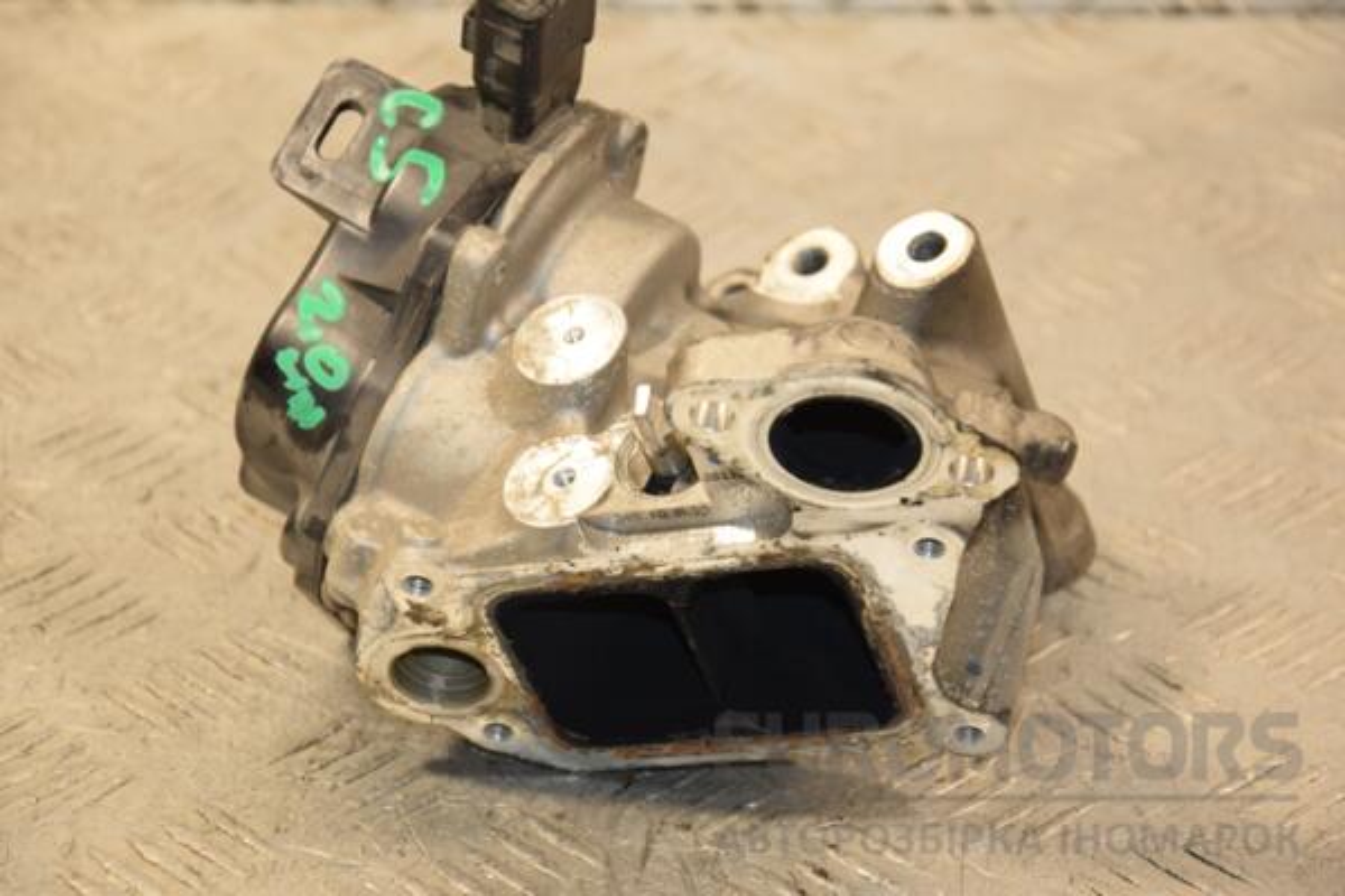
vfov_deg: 10.8
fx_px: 4763
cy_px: 448
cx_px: 672
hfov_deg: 16.1
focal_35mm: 128
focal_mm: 85
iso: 800
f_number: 5.6
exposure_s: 1/125
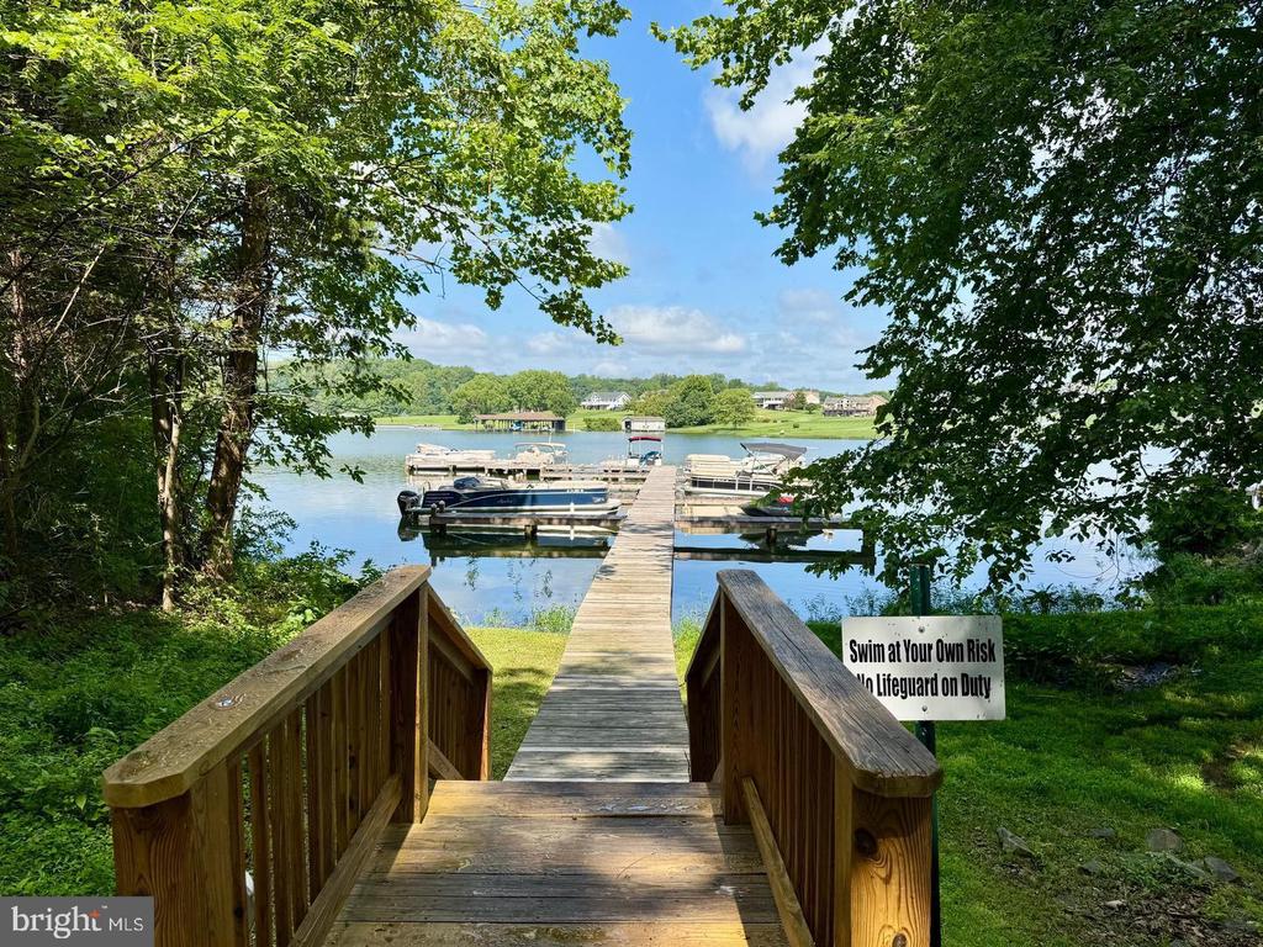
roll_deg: +0.2
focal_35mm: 24
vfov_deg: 56.8
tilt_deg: -3.9
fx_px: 876
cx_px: 632
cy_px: 474
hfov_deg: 71.6
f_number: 1.78
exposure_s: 1/2506
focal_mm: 6.76
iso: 80
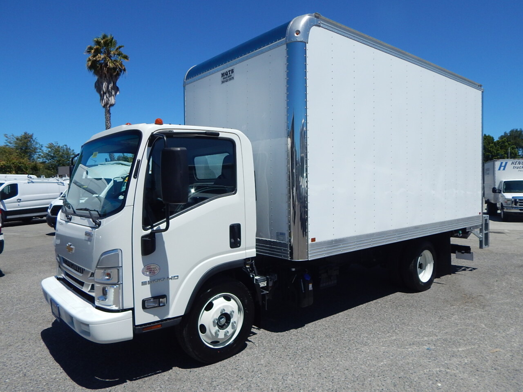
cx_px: 262
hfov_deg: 69.4
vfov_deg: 54.9
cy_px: 196
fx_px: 378
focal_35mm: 25
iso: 125
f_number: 6.1
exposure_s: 1/1250
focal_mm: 4.5
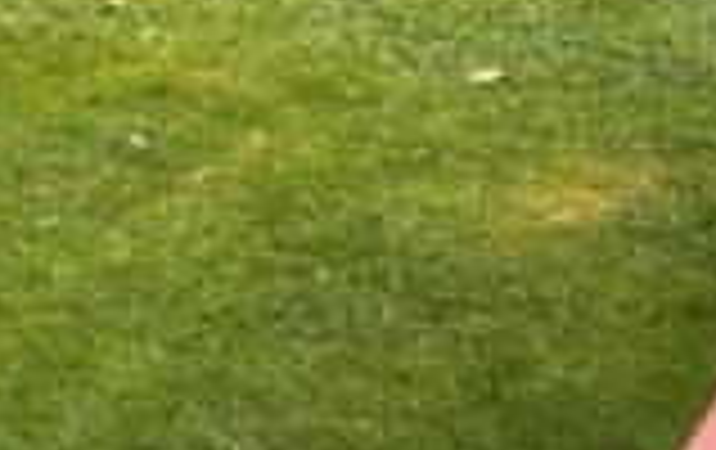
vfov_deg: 7.0
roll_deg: +1.0
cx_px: 167
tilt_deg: -5.3
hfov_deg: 11.8
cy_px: -644
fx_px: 3460
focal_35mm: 177
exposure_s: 1/481
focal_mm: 5.96
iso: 50
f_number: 1.6
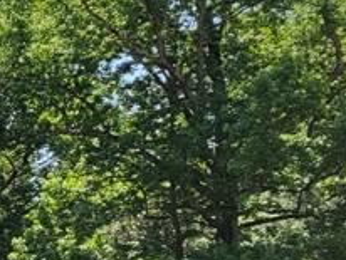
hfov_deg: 12.2
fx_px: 1291
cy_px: 349
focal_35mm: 129
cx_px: -485
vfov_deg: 11.2
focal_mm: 5.4
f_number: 1.8
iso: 40
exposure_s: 1/1317
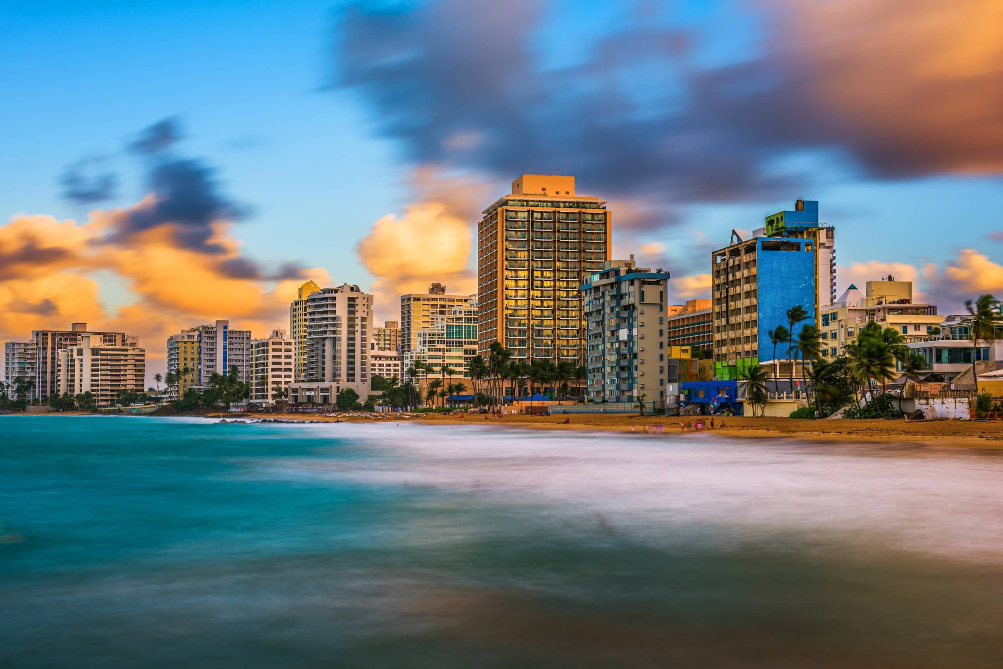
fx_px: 1338
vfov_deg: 28.1
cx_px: 502
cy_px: 334
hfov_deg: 41.1
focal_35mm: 48
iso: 64
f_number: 9
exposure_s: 15
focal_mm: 48
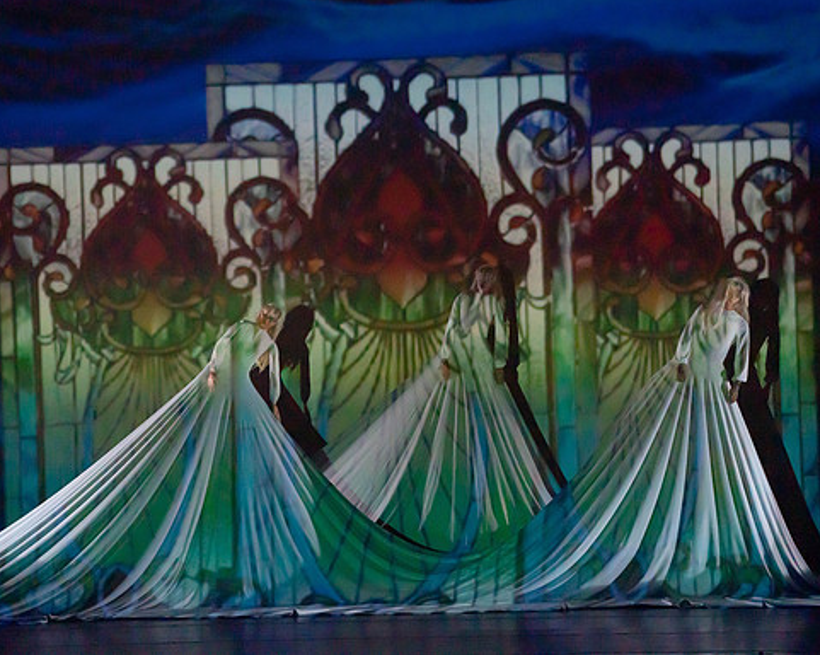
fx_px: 4753
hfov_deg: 9.9
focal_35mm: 196
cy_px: 327
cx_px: 387
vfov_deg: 7.9
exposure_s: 1/320
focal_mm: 173
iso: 6400
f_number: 5.6
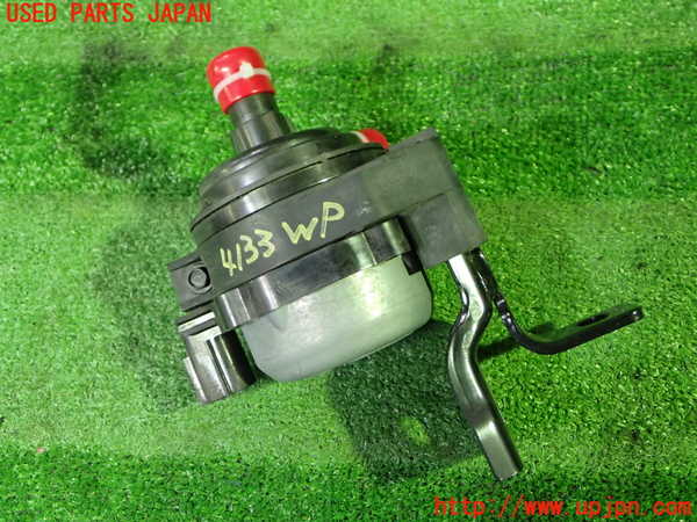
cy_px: 261
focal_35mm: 38
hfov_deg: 49.0
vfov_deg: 37.7
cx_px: 348
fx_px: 765
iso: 800
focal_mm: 6.83
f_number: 2.7
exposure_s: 1/30
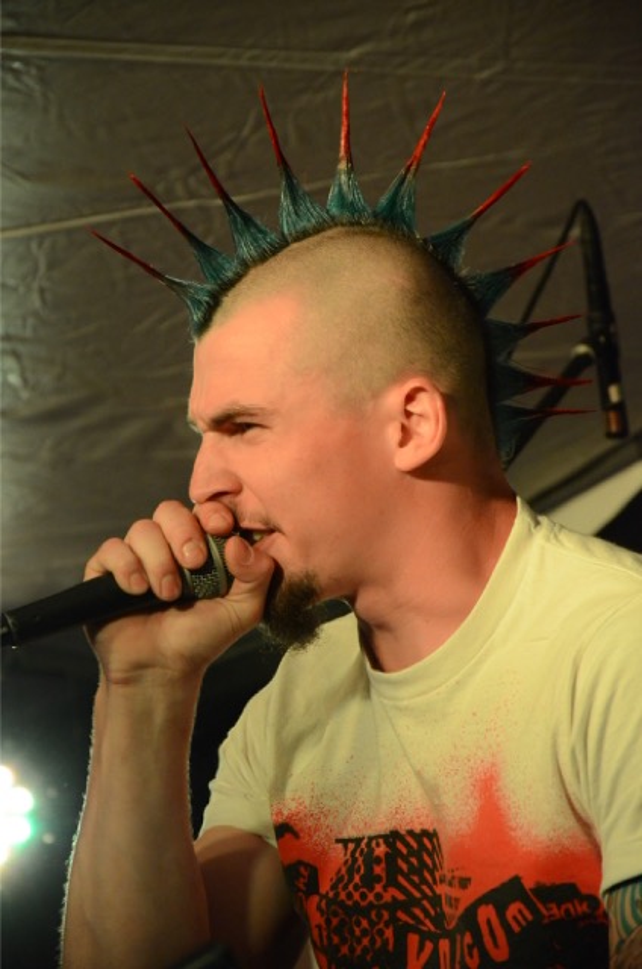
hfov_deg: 8.7
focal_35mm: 158
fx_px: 4231
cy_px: 484
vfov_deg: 13.1
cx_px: 321
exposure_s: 1/200
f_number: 5.6
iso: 3200
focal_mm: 105
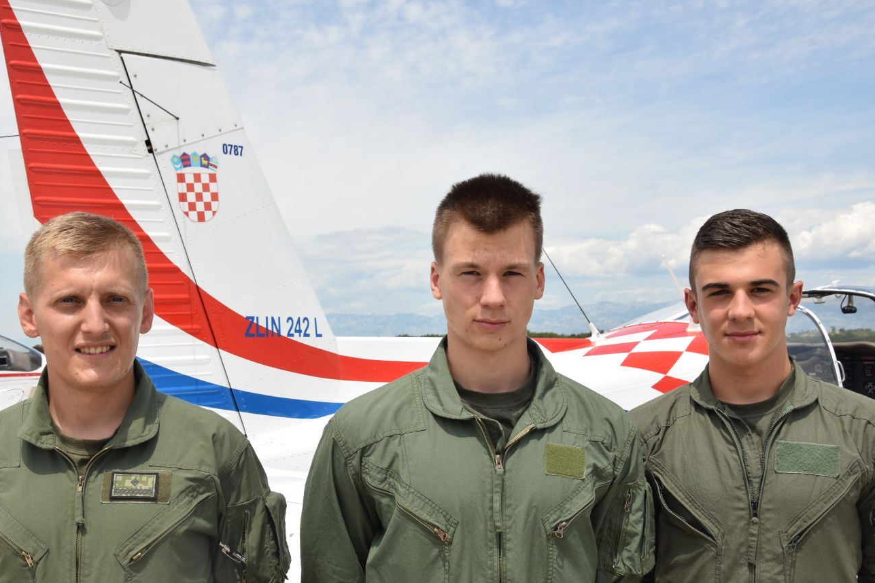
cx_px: 432
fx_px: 1133
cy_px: 348
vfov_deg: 28.8
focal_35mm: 47
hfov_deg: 42.2
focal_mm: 25
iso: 100
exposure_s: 1/320
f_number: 9
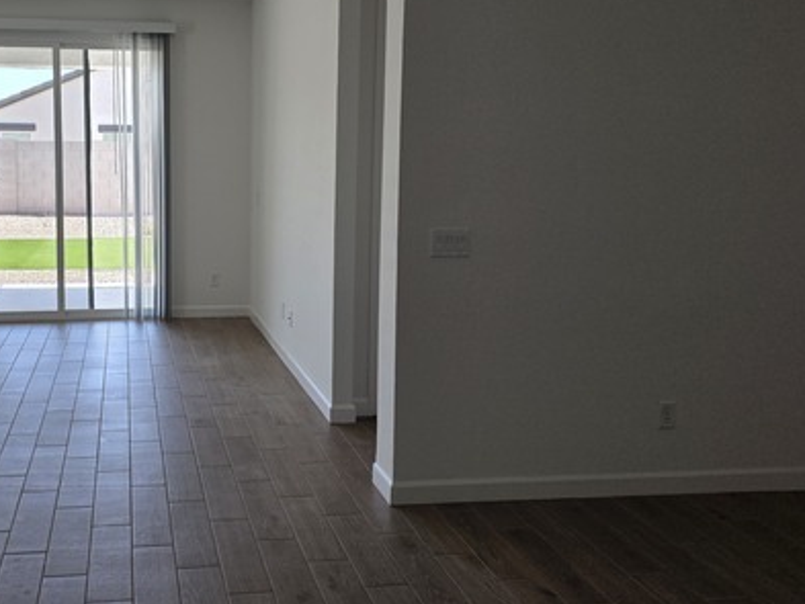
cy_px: 252
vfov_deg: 36.7
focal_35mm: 39
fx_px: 907
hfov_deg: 46.6
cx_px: 228
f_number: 1.7
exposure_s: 1/180
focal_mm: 6.3
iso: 50
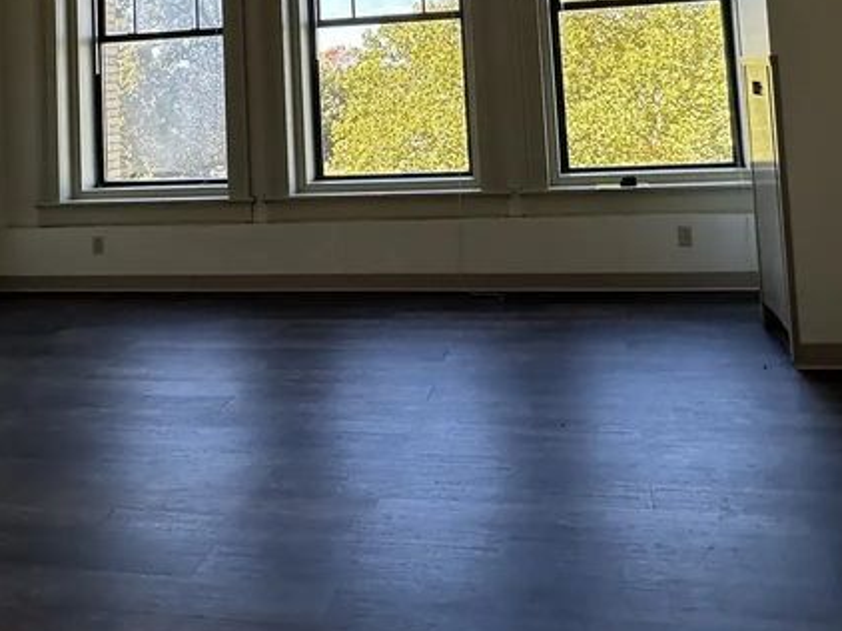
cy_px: 18
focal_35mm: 34
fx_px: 827
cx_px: 411
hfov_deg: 54.0
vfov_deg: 37.8
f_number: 2.2
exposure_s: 1/143
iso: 40
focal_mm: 2.22
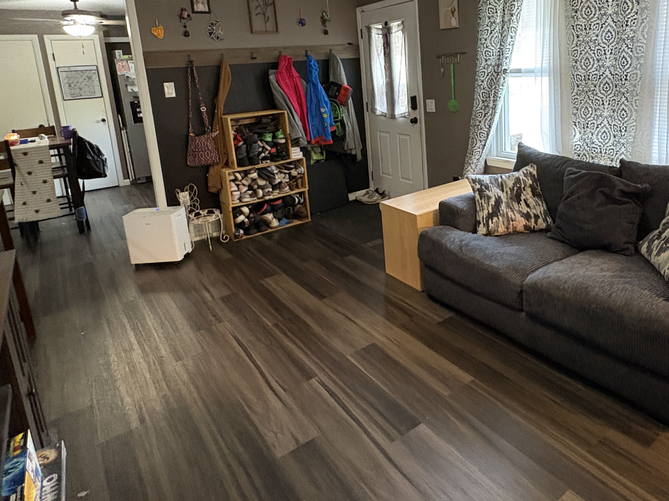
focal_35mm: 25
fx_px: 483
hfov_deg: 68.5
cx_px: 409
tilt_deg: -10.9
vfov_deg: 53.5
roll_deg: +3.3
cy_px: 157
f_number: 2.2
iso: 640
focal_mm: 2.22
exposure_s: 1/40
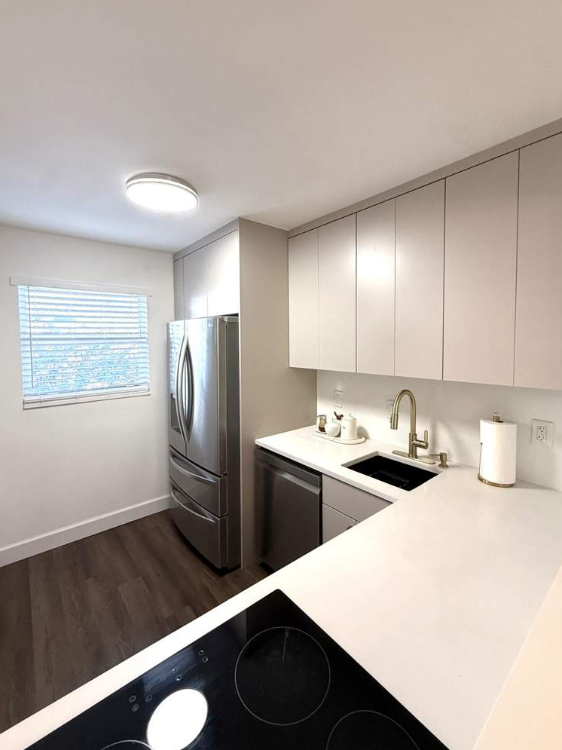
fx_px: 325
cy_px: 357
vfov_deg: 98.1
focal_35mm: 15
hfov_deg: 81.7
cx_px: 280
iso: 250
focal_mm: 2.22
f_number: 2.2
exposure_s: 1/120
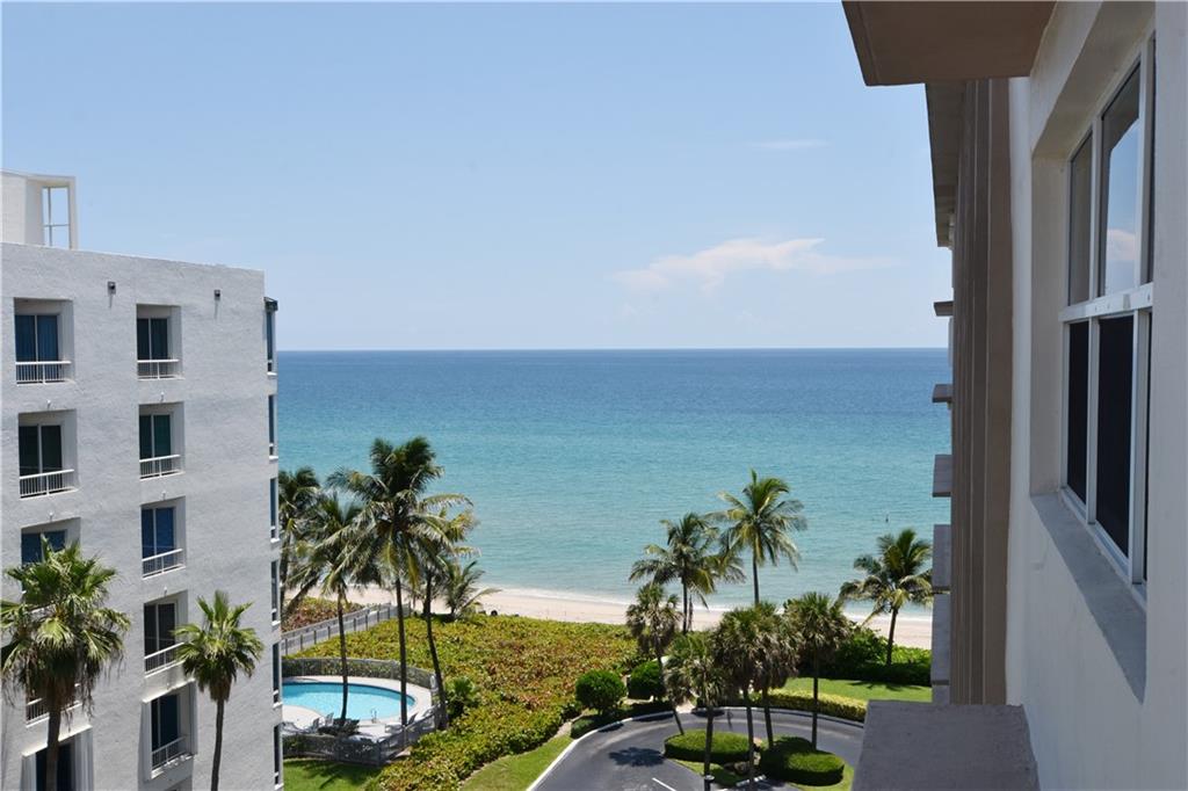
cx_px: 594
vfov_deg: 36.8
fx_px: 1188
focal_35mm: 36
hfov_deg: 53.1
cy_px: 396
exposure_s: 1/250
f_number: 14
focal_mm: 24
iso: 200
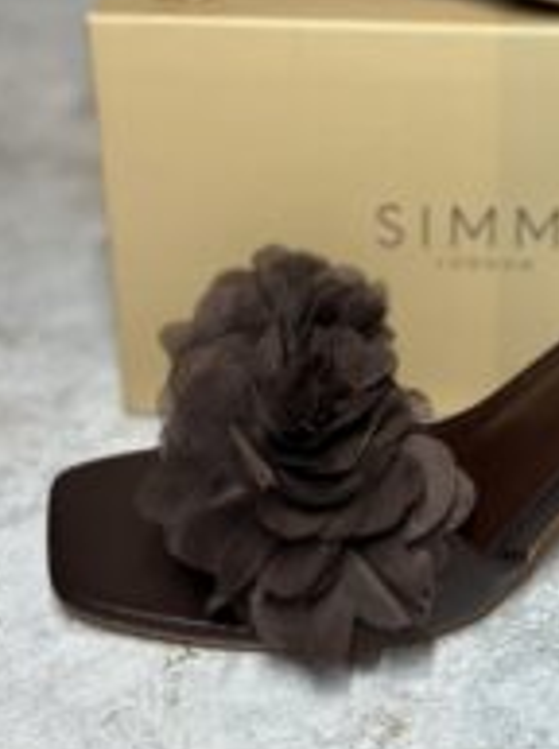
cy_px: 151
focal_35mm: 54
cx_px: 497
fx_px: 1167
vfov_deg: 34.5
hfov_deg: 26.1
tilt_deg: -22.7
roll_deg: +0.6
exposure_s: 1/121
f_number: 1.5
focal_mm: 5.7
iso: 125
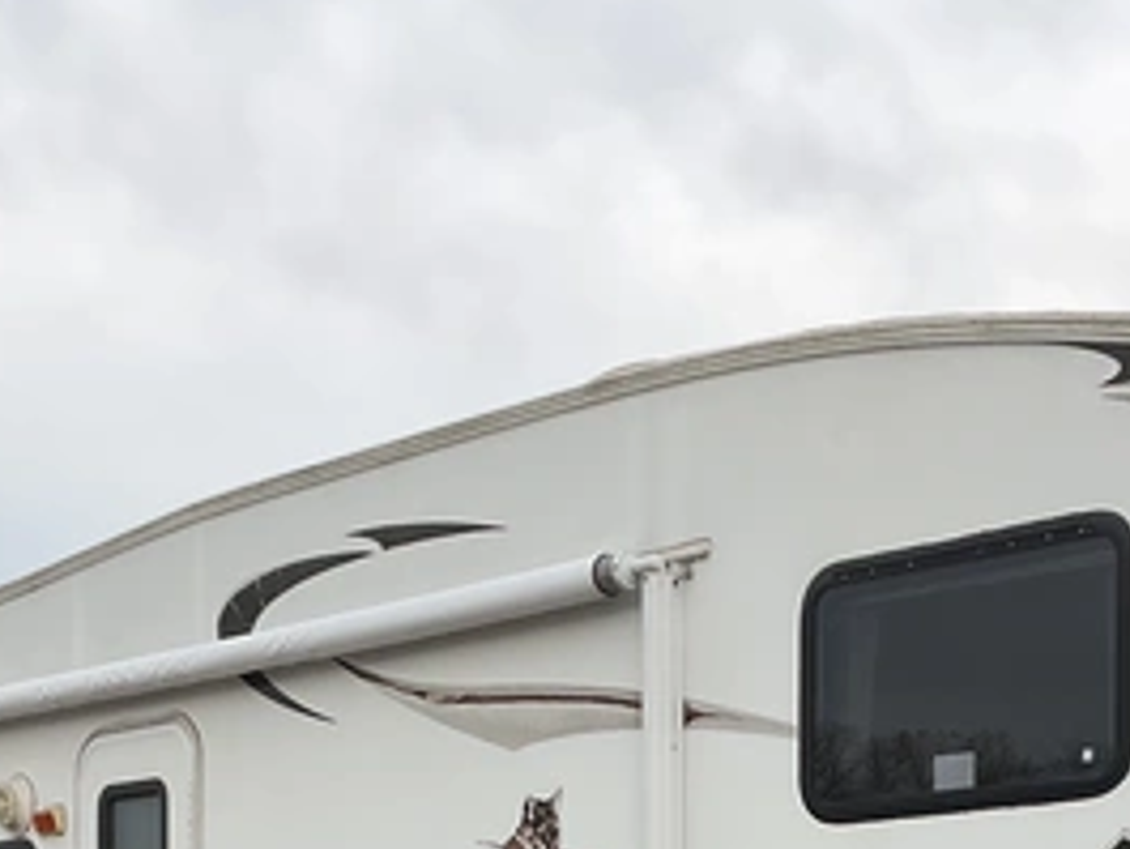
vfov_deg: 17.0
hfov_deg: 23.8
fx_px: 2678
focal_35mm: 82
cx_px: 614
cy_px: 1086
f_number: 1.8
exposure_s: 1/1015
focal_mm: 3
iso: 25
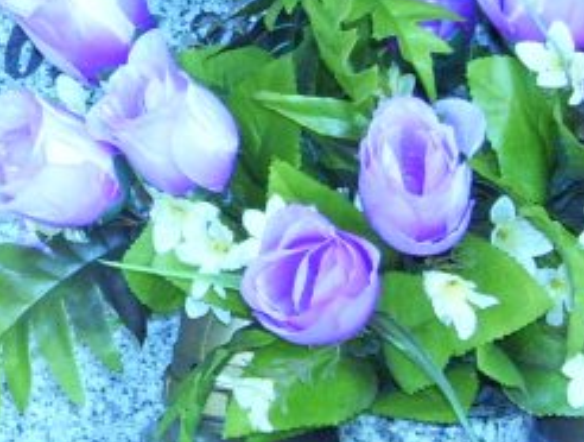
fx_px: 2521
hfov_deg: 13.0
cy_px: 97
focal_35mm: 149
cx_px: -66
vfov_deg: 10.0
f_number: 4.8
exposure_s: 1/640
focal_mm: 6
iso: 400
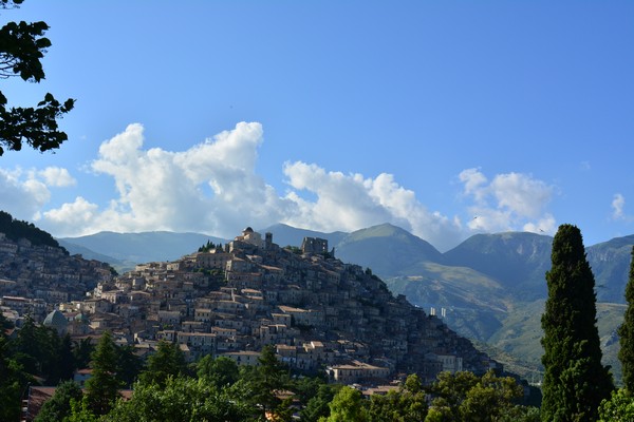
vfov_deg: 28.1
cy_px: 211
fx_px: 845
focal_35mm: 48
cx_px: 317
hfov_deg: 41.1
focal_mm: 32
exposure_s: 1/1000
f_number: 9
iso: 200
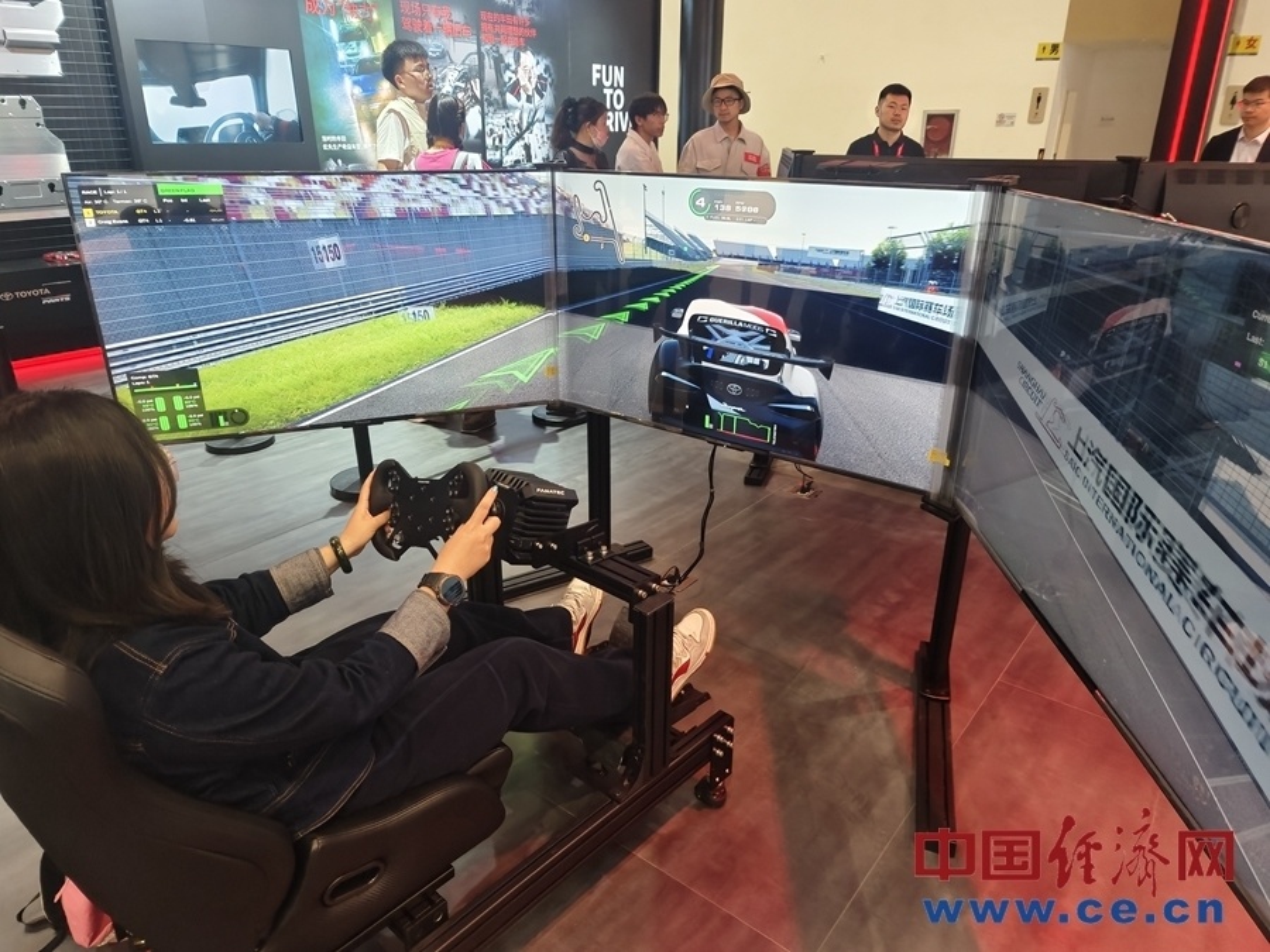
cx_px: 635
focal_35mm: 23
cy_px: 476
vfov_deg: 58.9
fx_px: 844
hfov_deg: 73.9
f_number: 1.75
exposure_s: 1/50
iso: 170
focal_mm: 5.5
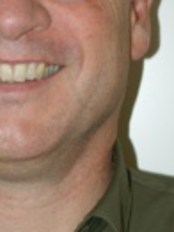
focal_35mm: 176
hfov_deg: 8.4
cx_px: 20
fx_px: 1181
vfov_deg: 11.2
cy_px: 80
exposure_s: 1/60
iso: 400
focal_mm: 40
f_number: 5.6
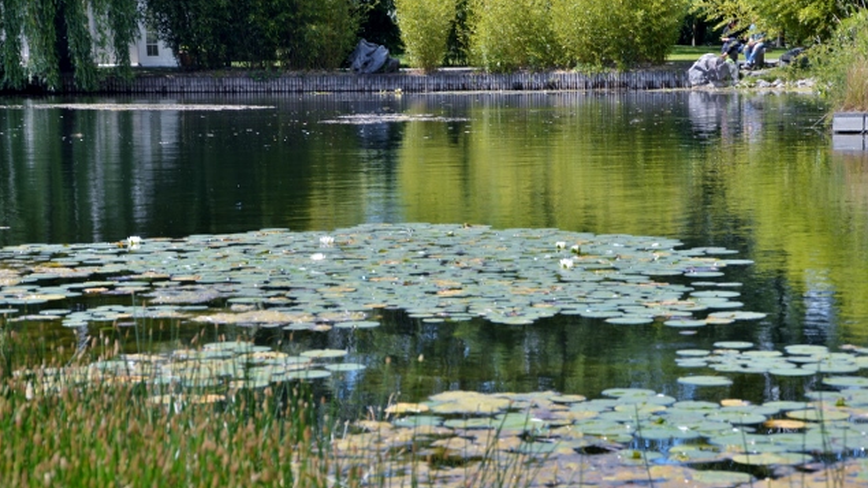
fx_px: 2186
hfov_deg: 22.5
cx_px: 435
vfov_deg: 12.7
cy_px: 219
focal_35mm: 95
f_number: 5.6
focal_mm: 60
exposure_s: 1/125
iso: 125
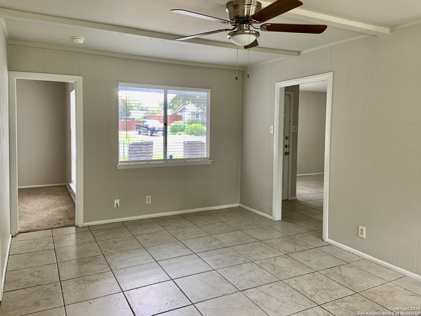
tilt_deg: -4.3
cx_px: 210
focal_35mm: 26
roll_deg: -0.3
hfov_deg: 67.3
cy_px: 158
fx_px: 316
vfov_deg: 53.1
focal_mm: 4.25
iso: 100
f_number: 1.8
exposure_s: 1/60
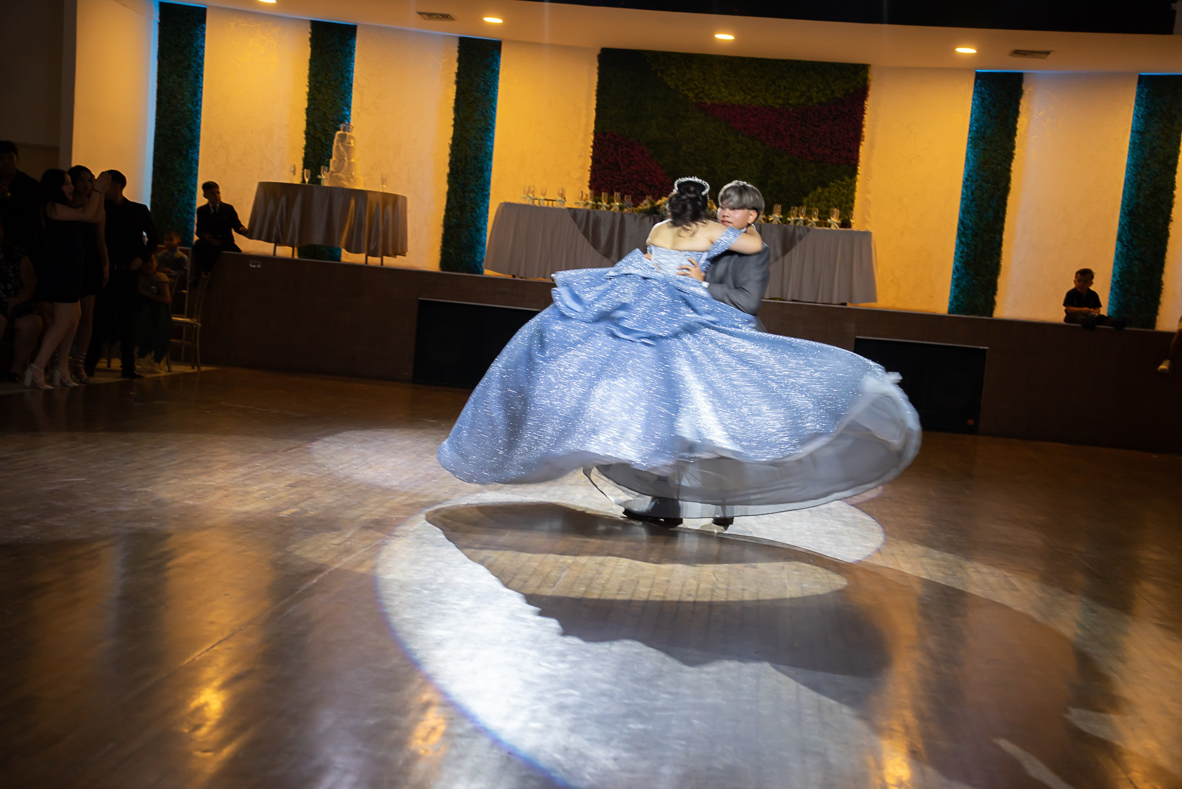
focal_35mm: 51
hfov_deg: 38.9
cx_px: 591
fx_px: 1675
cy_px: 394
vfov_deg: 26.5
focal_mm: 51
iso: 1250
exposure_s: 1/100
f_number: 3.5
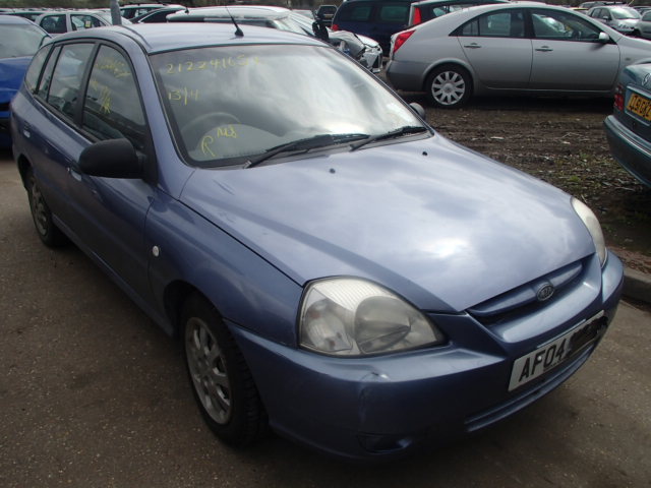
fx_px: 564
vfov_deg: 46.8
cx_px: 326
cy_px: 244
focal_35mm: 30
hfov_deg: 60.0
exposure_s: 1/125
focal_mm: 5.4
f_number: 11
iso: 100
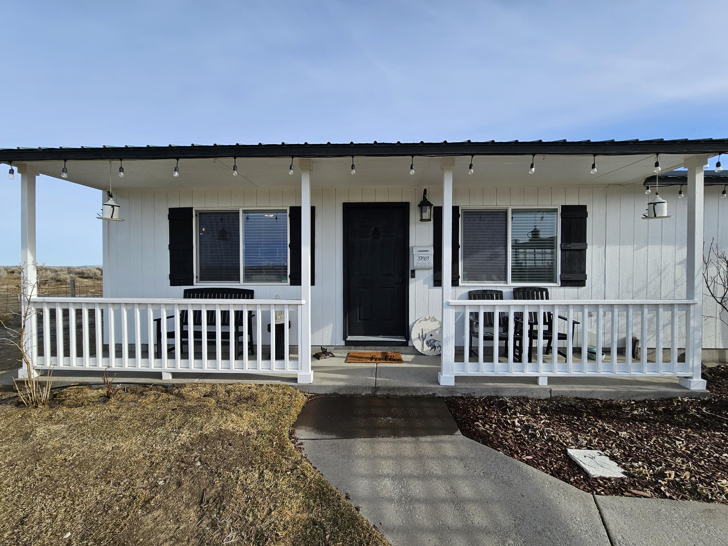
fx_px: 273
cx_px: 364
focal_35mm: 13
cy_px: 273
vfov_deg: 89.9
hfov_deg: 106.2
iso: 50
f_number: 2.2
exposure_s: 1/1794
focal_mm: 2.2
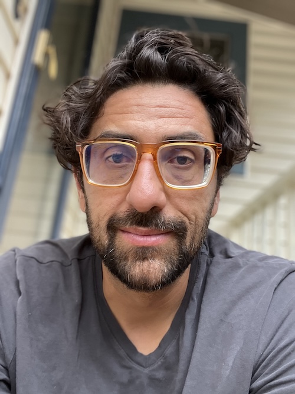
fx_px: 341
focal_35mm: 30
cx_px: 148
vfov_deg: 60.0
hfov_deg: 46.8
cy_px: 197
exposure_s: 1/60
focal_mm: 2.71
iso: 200
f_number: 2.2
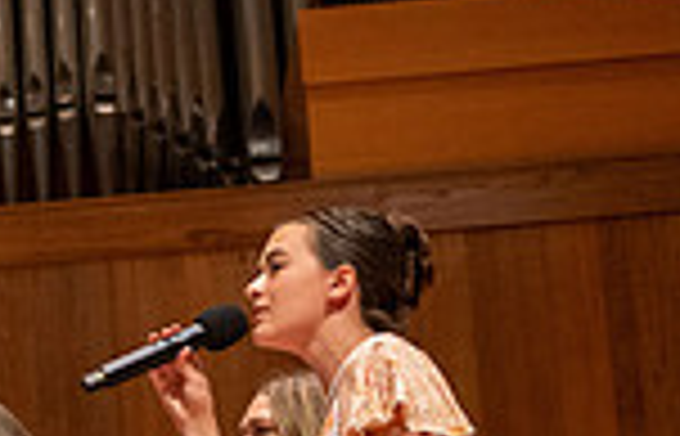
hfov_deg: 12.1
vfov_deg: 8.2
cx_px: -495
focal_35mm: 160
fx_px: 2989
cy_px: 663
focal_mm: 38
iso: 2000
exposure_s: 1/640
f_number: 2.8
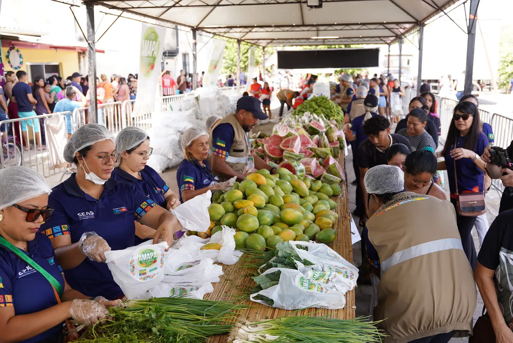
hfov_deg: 53.1
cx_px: 256
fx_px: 513
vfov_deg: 36.9
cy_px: 172
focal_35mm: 36
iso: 200
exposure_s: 1/320
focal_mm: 24
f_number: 2.8
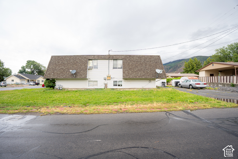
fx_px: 99
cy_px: 80
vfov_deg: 77.3
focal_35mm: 15
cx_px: 119
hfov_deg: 100.4
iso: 320
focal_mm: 10
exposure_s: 1/1000
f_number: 2.8
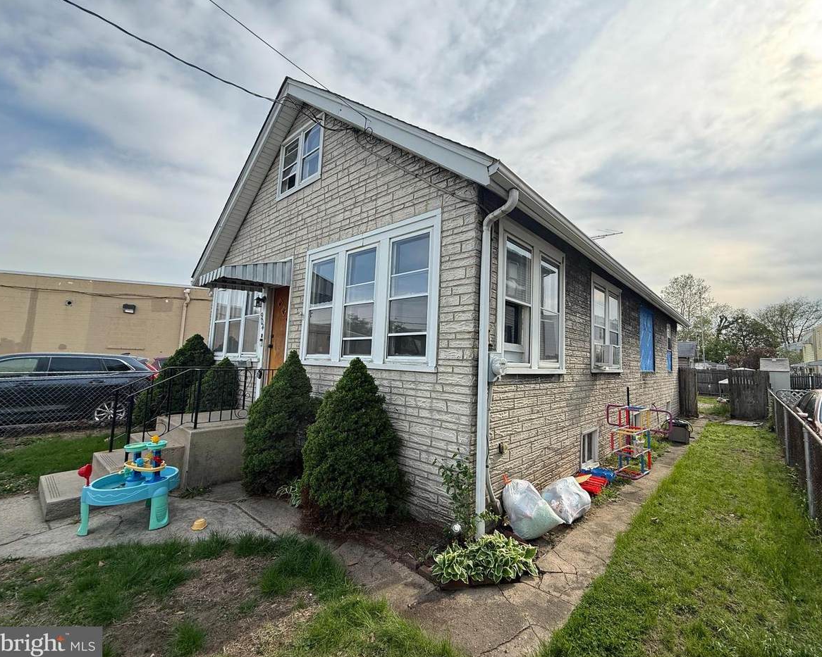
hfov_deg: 96.6
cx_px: 443
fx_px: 365
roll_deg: -1.4
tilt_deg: +8.4
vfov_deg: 84.0
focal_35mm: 15
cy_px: 325
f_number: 2.2
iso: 50
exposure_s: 1/751
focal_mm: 2.22
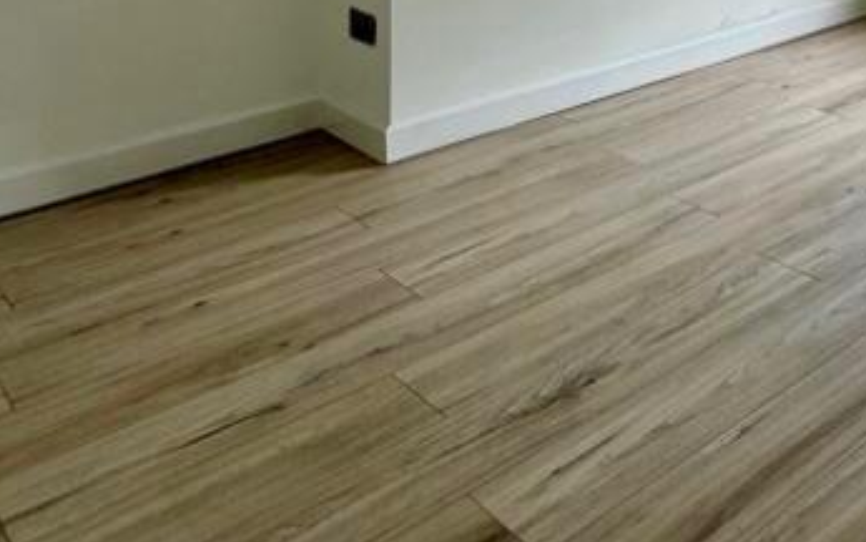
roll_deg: +0.5
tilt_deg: -1.7
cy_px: -216
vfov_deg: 24.4
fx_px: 1039
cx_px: 881
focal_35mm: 44
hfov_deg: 39.5
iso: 40
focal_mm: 2.22
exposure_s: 1/112
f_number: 2.2
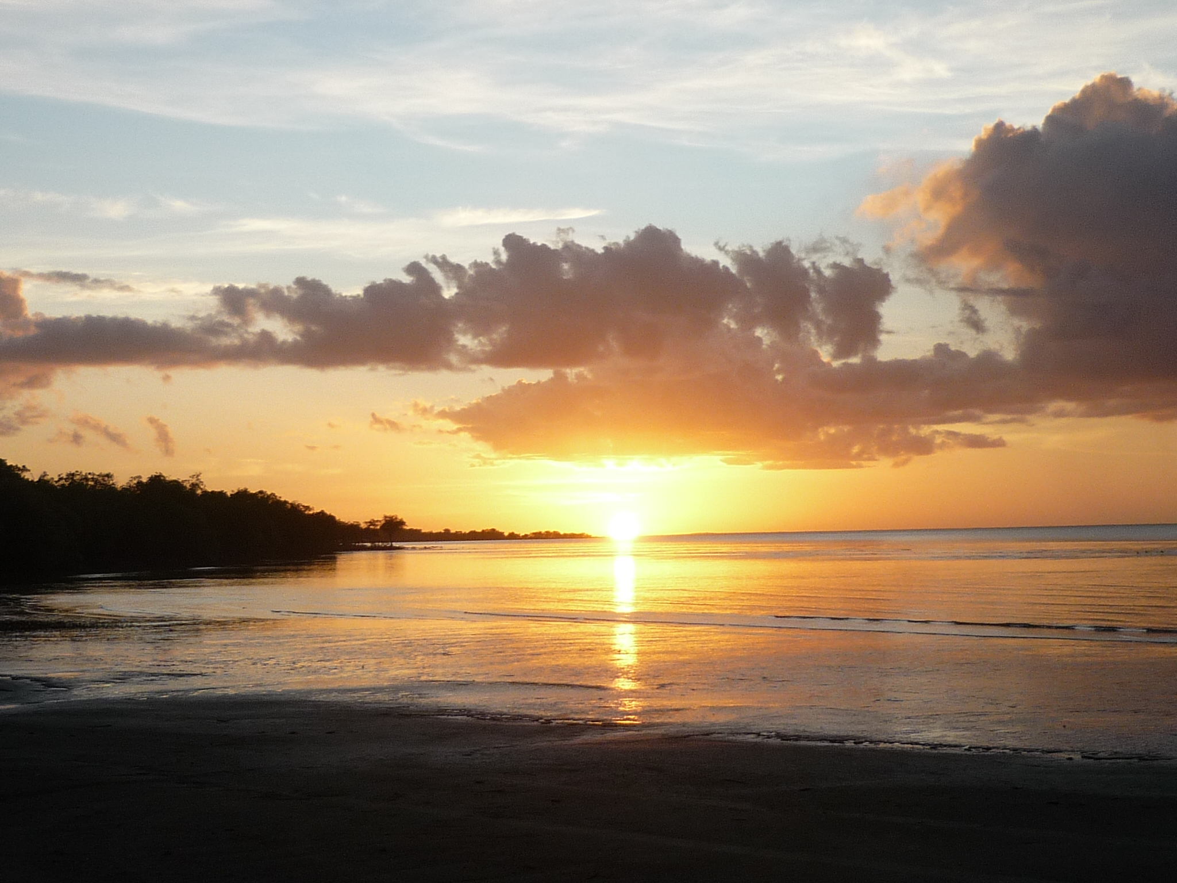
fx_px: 2244
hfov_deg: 29.4
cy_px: 442
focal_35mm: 66
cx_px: 588
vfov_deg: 22.3
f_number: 3
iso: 100
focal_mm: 6.8
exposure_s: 1/500
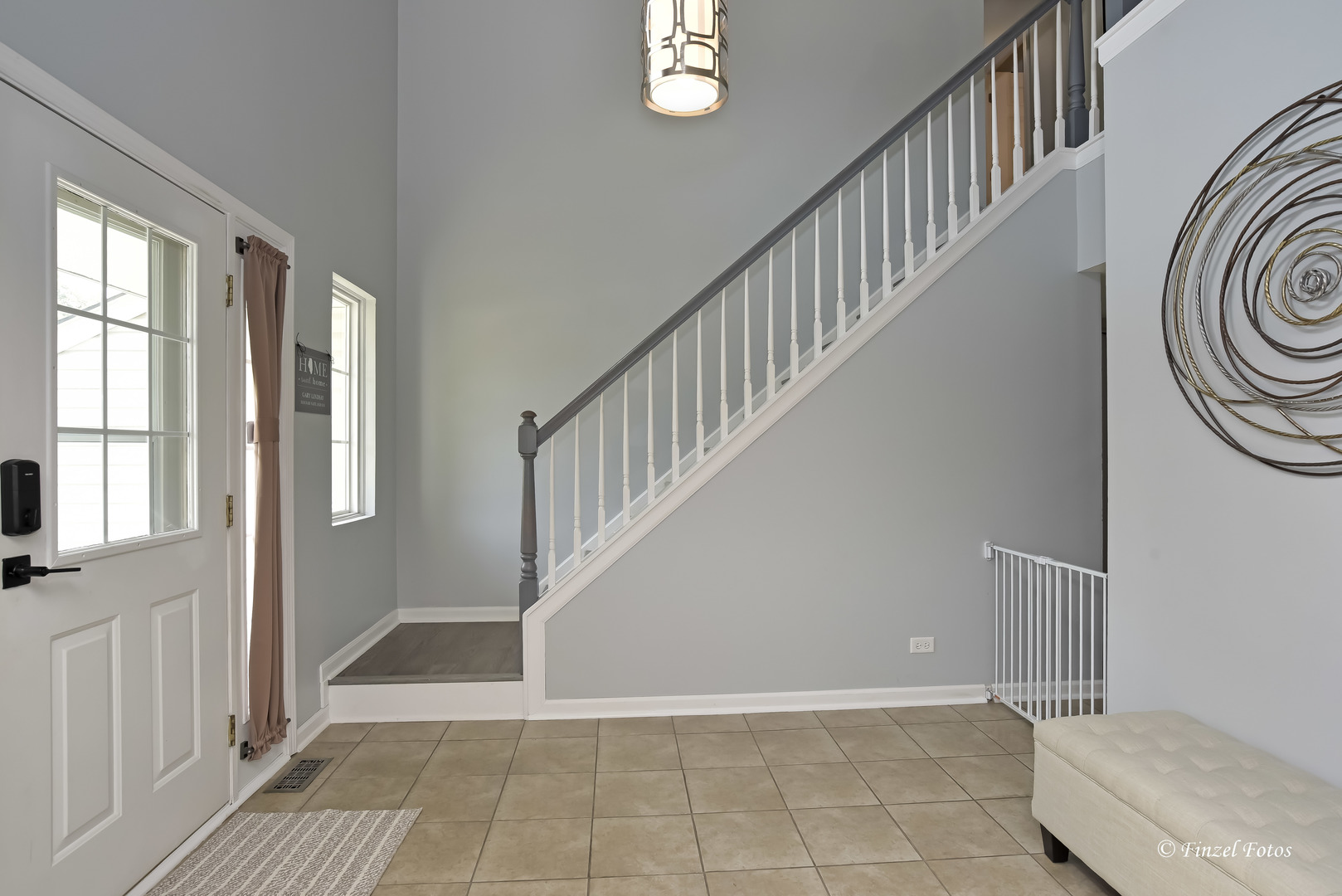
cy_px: 448
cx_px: 671
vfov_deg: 67.4
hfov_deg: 90.0
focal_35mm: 18
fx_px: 671
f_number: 8
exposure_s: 1/60
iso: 500
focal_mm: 18
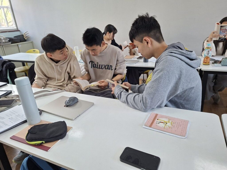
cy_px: 85
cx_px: 114
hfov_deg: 73.9
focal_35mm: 23
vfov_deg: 58.9
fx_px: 151
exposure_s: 1/120
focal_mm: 5.54
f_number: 1.8
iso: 125
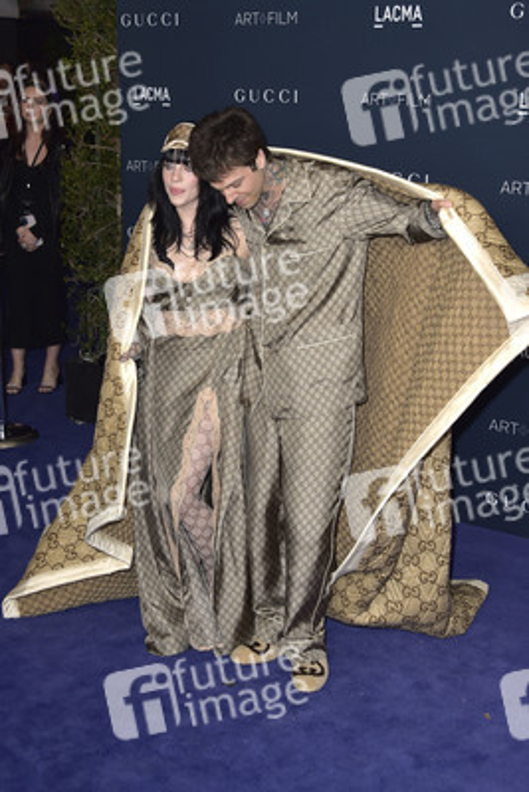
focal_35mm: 55
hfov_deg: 24.6
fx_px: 1211
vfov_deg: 36.2
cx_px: 264
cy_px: 396
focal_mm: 55
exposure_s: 1/250
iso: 800
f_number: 6.3
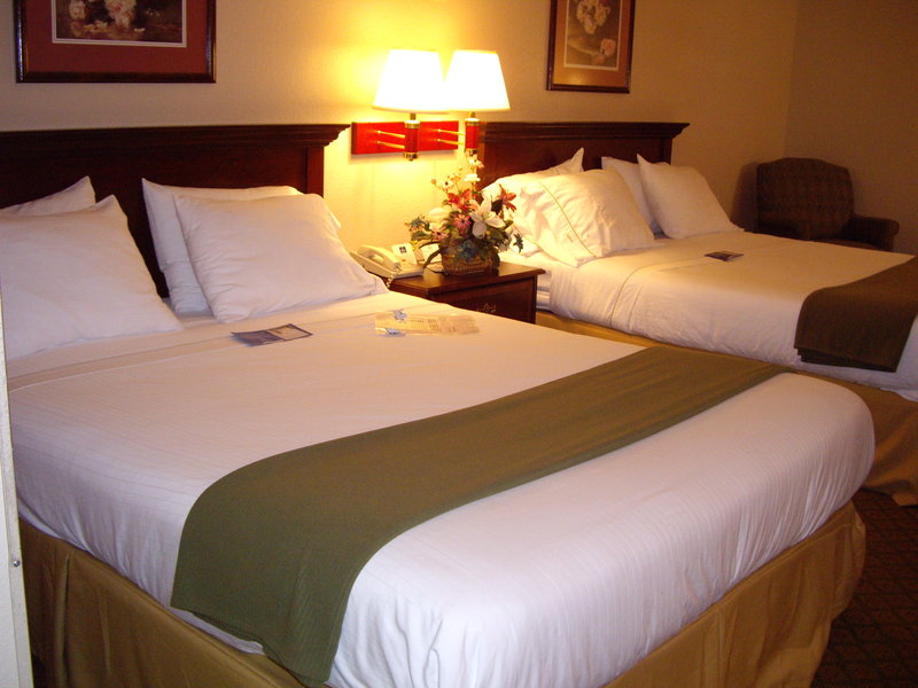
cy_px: 344
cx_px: 459
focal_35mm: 38
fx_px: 1008
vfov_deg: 37.7
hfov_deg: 49.0
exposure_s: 1/40
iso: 400
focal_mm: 7.9
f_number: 2.8
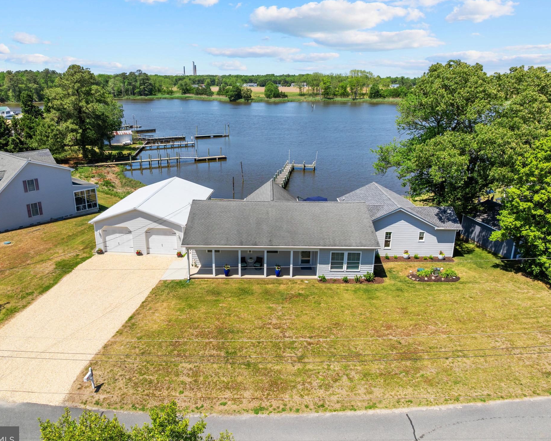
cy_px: 222
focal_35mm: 26
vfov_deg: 54.9
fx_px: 424
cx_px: 251
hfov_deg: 65.9
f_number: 2.8
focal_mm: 12.29
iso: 100
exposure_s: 1/2000
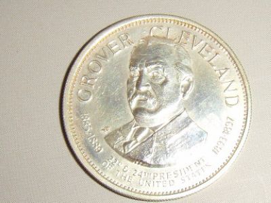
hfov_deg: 47.9
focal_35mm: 39
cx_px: 136
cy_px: 102
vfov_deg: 36.8
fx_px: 305
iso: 100
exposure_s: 1/45
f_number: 6.2
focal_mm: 6.6
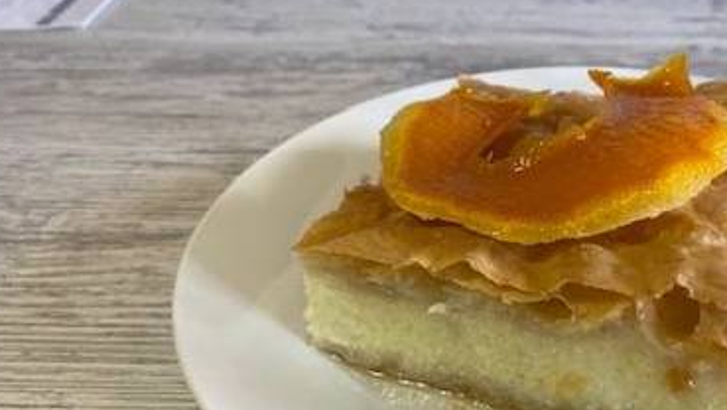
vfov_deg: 26.1
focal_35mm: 45
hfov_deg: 43.9
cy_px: 329
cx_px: 550
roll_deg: -2.1
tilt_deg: -38.6
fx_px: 868
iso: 64
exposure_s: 1/60
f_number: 1.8
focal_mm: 4.25
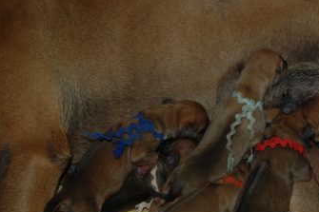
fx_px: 753
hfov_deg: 23.7
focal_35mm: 85
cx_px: 236
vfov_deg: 16.0
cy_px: 141
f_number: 5
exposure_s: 1/60
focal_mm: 38
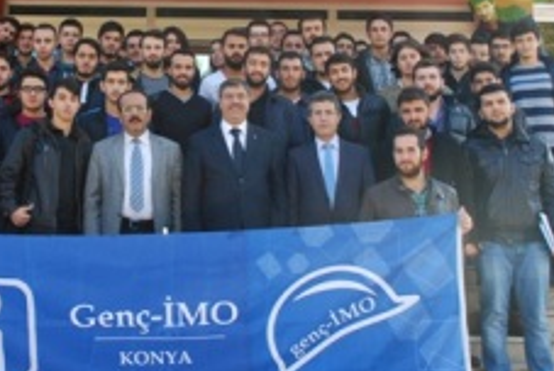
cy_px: 95
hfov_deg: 30.3
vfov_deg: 20.8
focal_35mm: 65
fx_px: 1002
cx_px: 129
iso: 200
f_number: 5.6
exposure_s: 1/125
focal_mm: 22
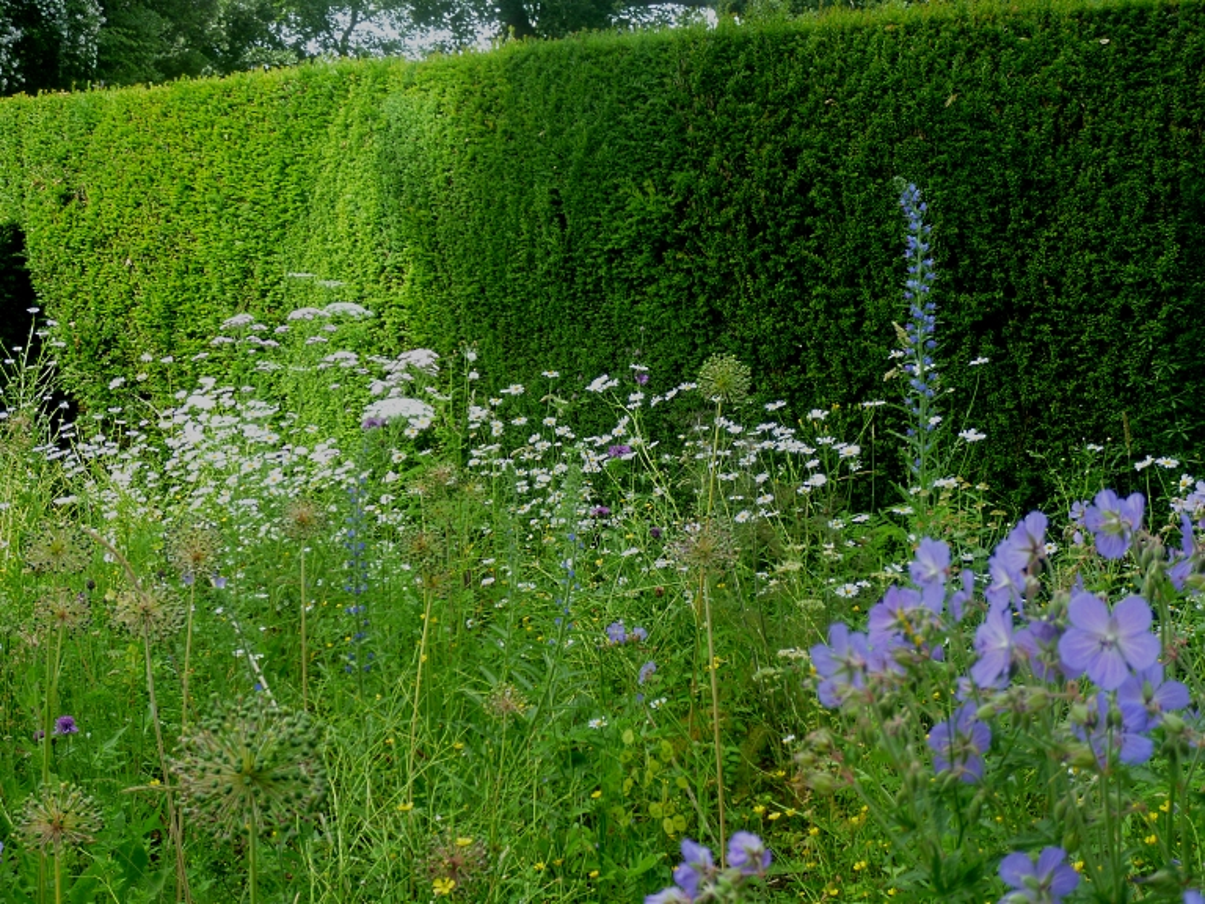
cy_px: 452
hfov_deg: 50.1
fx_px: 1288
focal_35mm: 37
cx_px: 602
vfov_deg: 38.7
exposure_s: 1/100
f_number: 3.1
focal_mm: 6.5
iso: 80
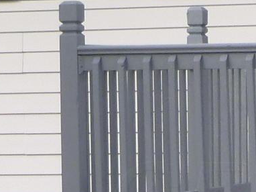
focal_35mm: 322
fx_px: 2380
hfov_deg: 6.1
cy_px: 202
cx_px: 310
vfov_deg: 4.6
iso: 100
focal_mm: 7.3
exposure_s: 1/250
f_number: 4.6
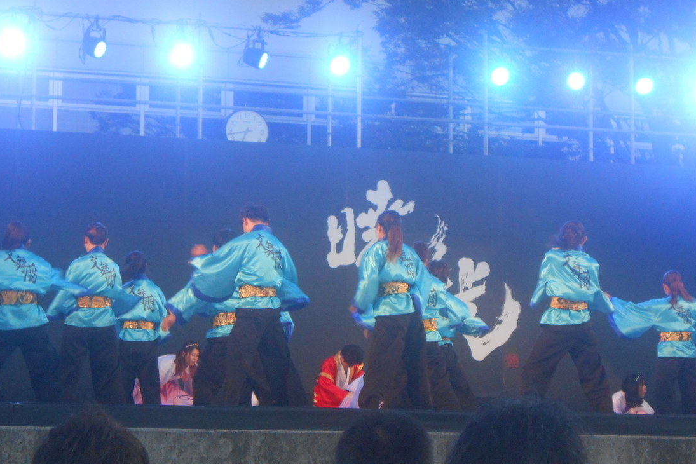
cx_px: 338
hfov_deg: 19.3
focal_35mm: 106
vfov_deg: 12.9
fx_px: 2049
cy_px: 210
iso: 500
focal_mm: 16.5
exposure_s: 1/60
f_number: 4.6
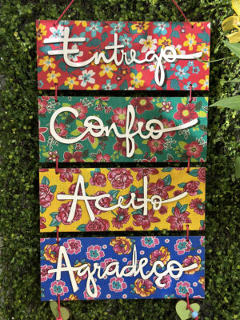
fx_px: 444
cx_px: 120
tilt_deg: -9.4
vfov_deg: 39.7
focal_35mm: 48
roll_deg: +0.3
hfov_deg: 30.3
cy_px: 160
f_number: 1.78
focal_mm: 6.86
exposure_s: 1/40
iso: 320
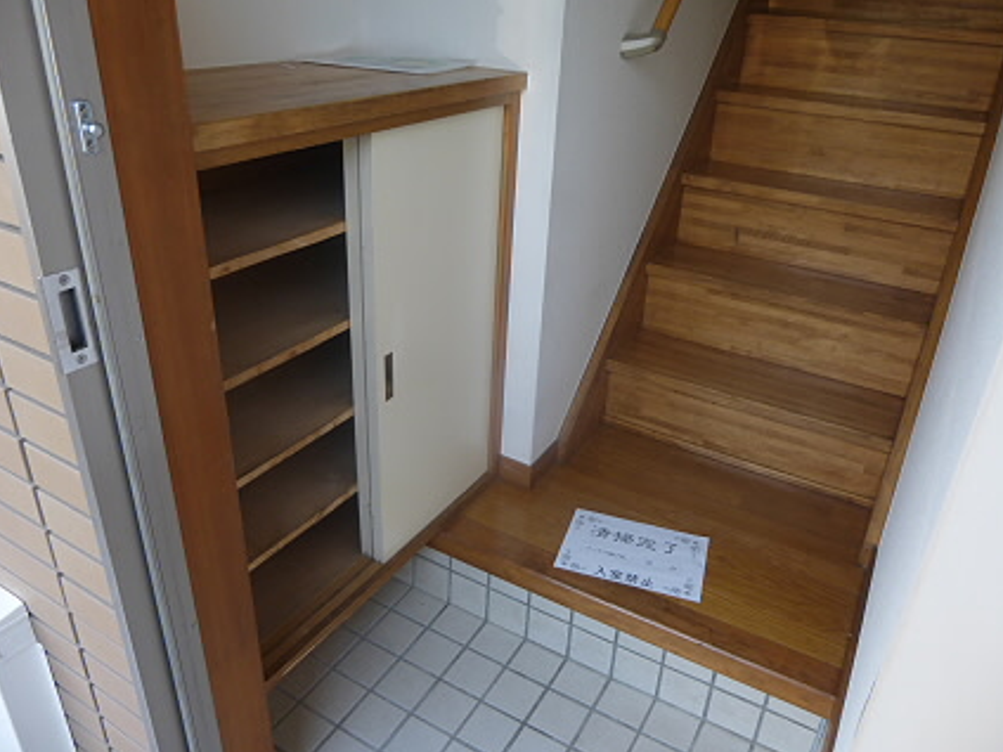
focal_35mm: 26
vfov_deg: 53.1
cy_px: 372
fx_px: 753
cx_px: 496
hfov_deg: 67.3
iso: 100
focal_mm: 4.5
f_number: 3.1
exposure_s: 1/100
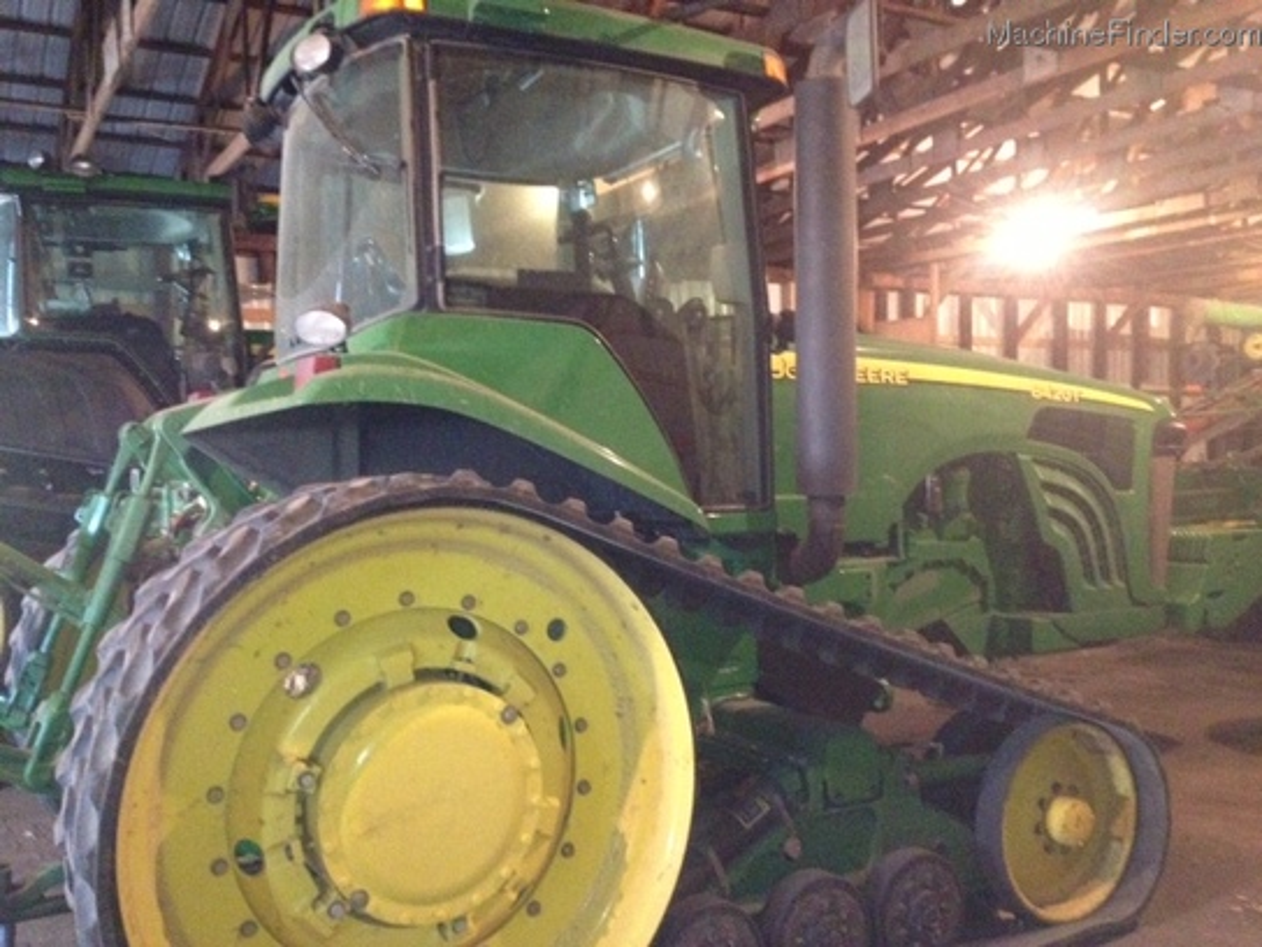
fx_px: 1276
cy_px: 474
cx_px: 631
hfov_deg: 52.6
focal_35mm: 35
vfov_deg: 40.7
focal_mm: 4.28
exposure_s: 1/16
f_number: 2.4
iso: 800
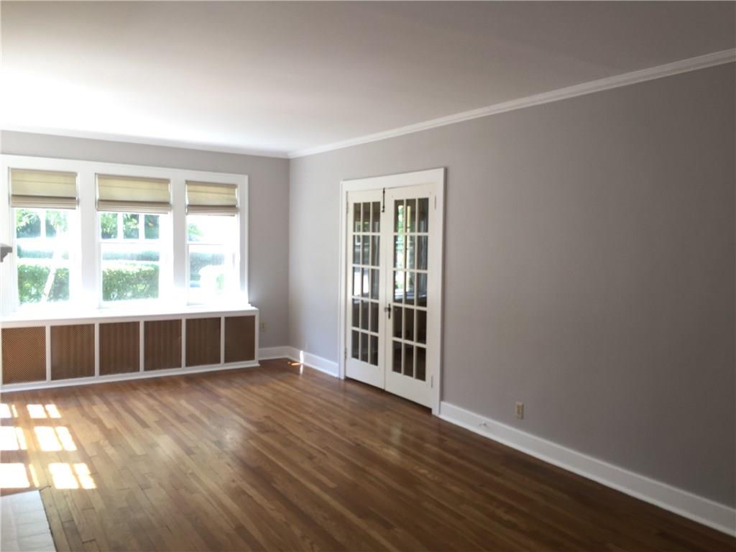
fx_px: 617
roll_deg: -0.8
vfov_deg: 48.2
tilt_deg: -4.2
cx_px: 368
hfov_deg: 61.7
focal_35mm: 29
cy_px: 276
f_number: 2.2
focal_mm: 4.15
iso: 32
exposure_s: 1/40
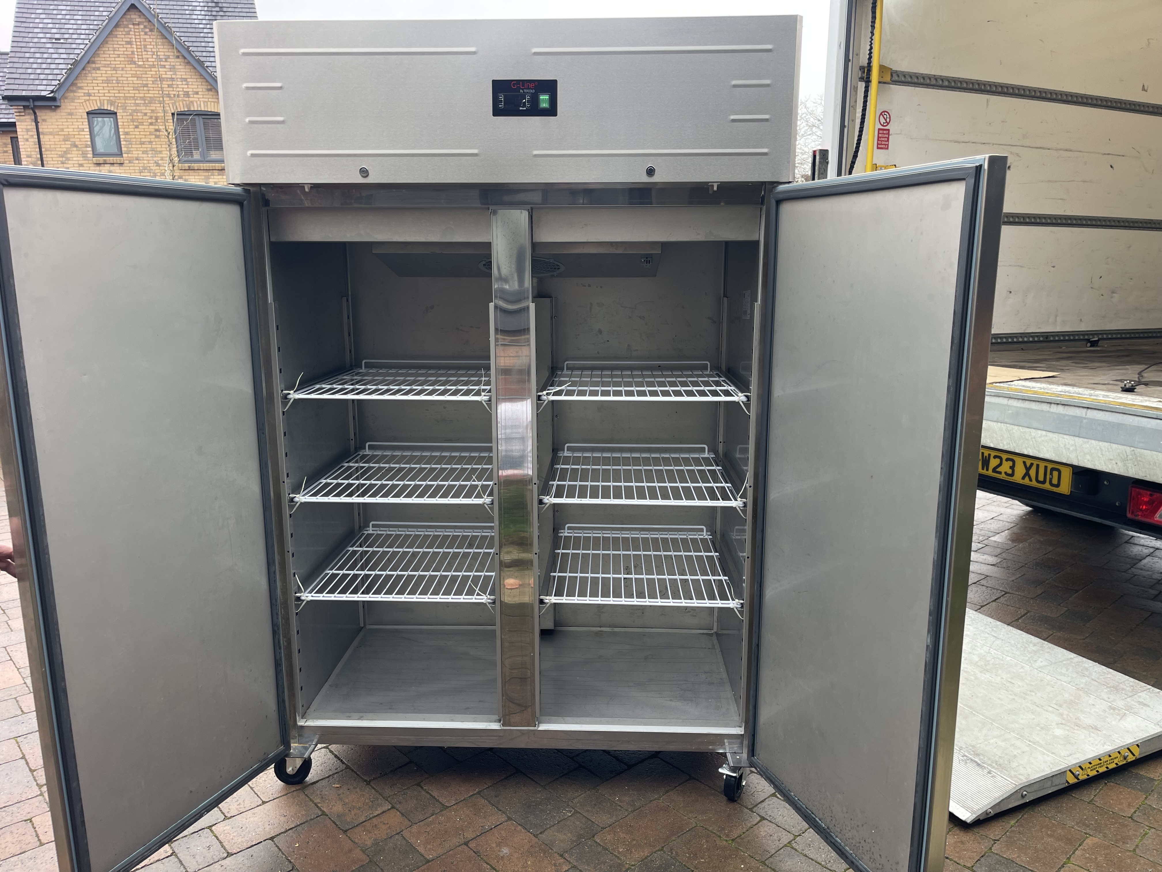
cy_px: 436
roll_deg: +2.3
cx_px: 581
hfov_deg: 69.4
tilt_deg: -14.0
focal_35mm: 25
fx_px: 839
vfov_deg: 54.9
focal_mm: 5.1
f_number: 1.6
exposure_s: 1/121
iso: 32
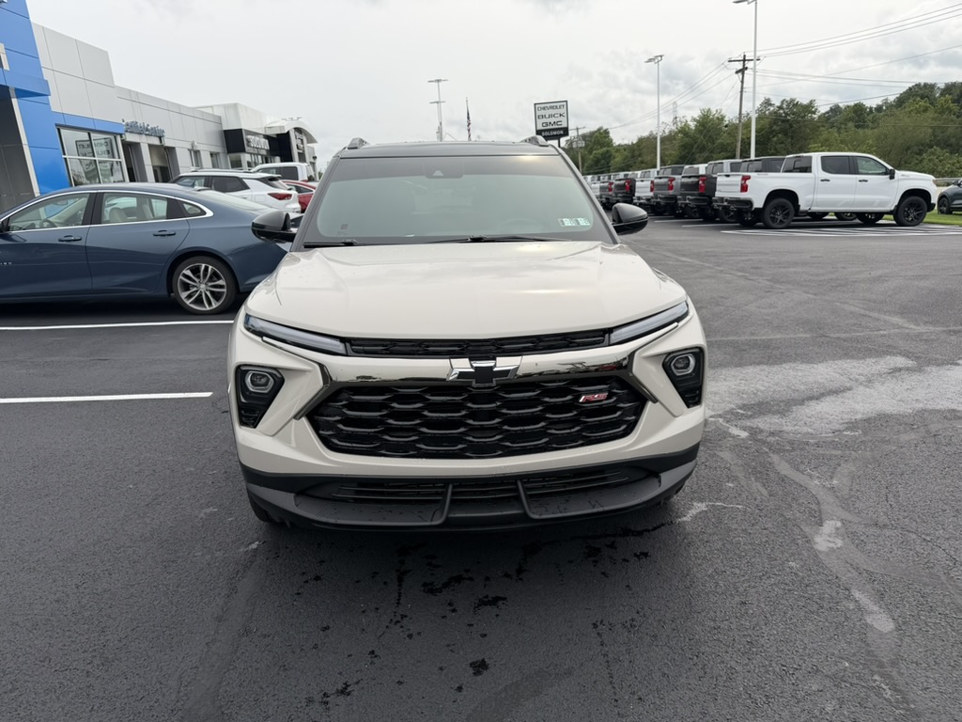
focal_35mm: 24
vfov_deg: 56.8
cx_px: 481
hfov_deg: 71.6
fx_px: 667
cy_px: 361
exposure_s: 1/3425
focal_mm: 6.76
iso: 80
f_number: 1.78
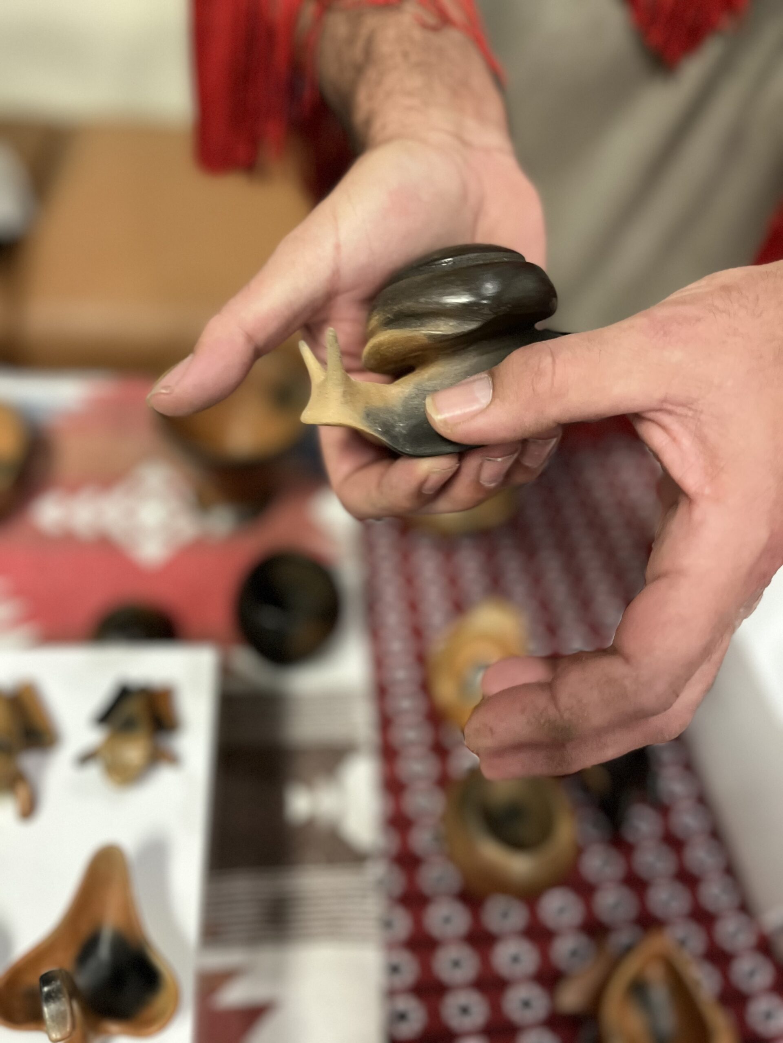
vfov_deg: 67.3
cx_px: 392
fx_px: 784
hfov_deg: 53.1
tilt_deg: -48.1
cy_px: 522
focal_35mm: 26
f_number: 1.6
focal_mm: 5.1
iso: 400
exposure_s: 1/60
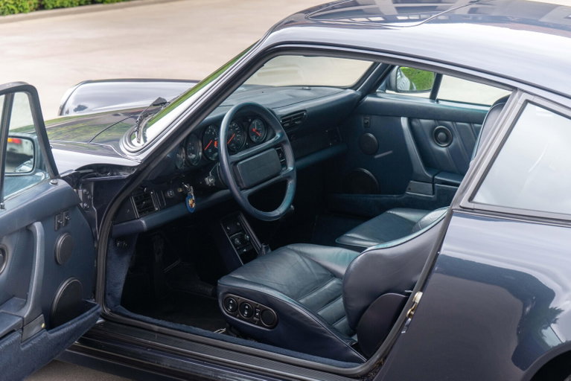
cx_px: 286
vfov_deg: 19.5
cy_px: 190
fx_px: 1111
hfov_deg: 28.8
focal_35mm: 70
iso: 500
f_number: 5.6
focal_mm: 70
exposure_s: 1/40
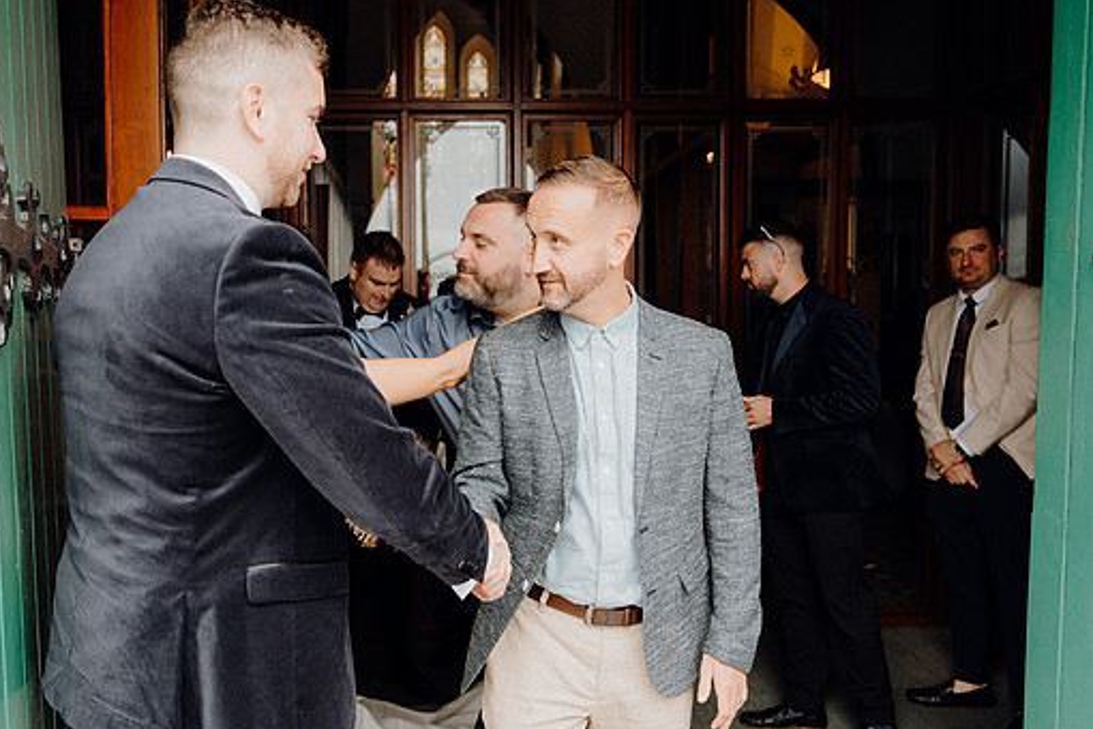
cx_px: 474
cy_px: 378
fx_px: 1002
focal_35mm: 33
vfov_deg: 40.0
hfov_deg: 57.0
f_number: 3.5
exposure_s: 1/200
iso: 320
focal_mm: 29
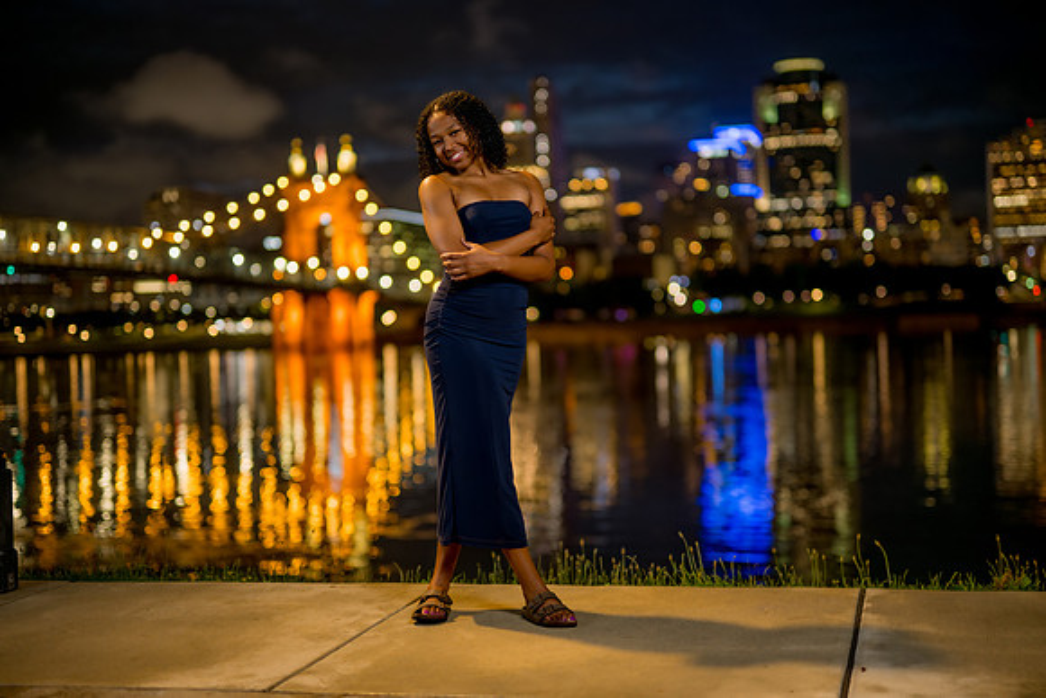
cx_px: 523
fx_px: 1453
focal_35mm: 50
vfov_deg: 27.0
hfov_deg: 39.6
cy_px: 349
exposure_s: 1/50
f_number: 1.2
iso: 320
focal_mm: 50
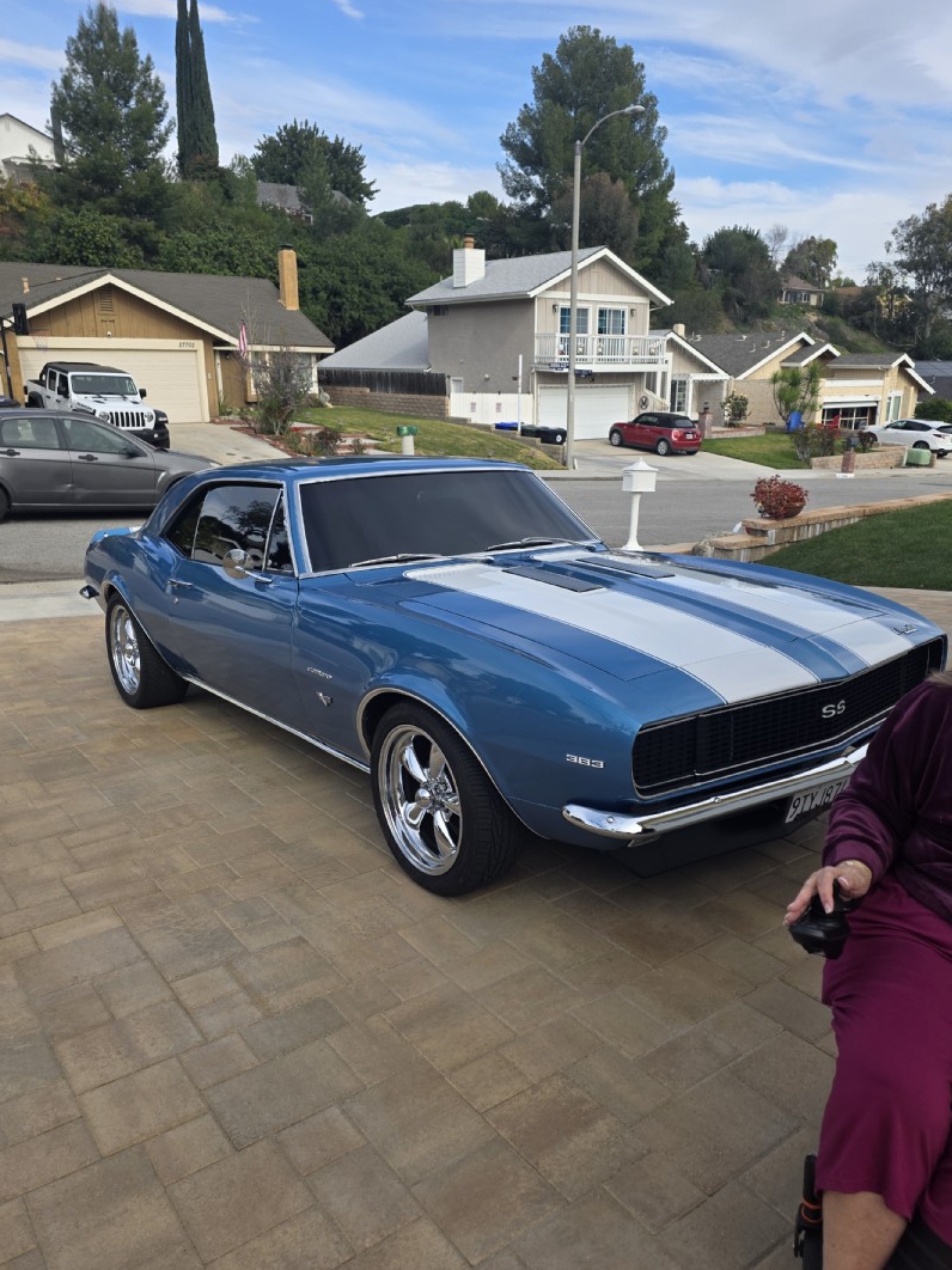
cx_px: 517
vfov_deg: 67.3
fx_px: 954
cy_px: 657
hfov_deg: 53.0
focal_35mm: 26
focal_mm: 6.3
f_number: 1.7
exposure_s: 1/3109
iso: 80
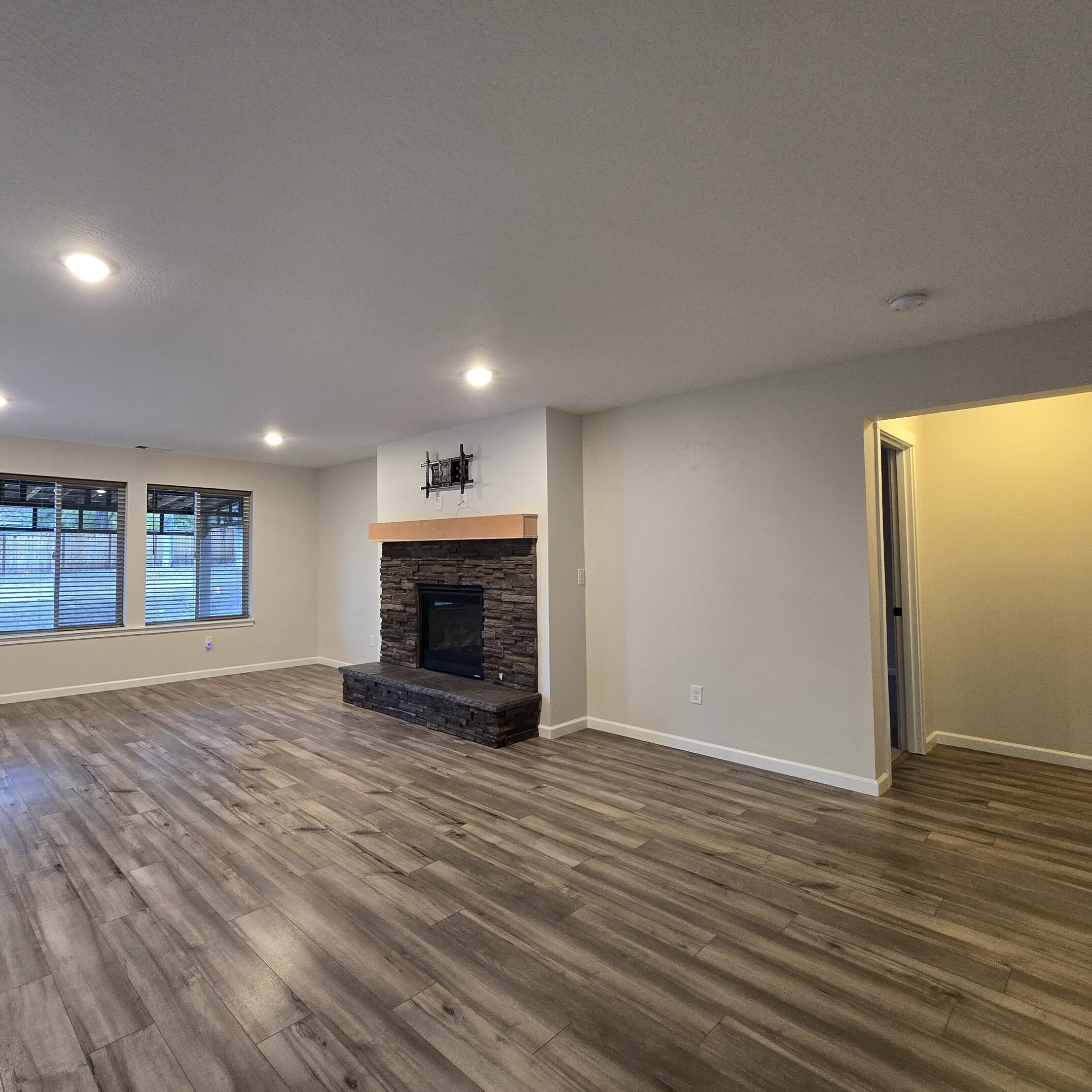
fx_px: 571
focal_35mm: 16
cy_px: 526
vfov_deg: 87.4
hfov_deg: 85.7
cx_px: 409
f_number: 2.2
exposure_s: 1/60
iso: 320
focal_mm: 2.2
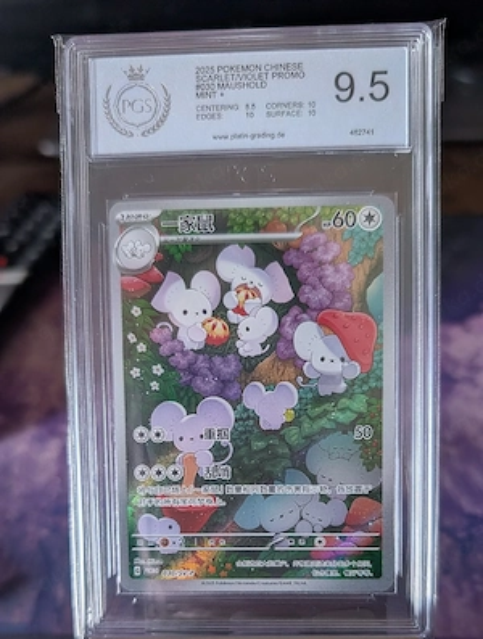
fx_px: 444
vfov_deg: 71.4
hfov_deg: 57.0
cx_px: 242
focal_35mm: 24
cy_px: 320
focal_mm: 6.9
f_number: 1.68
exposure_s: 1/50.5
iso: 23
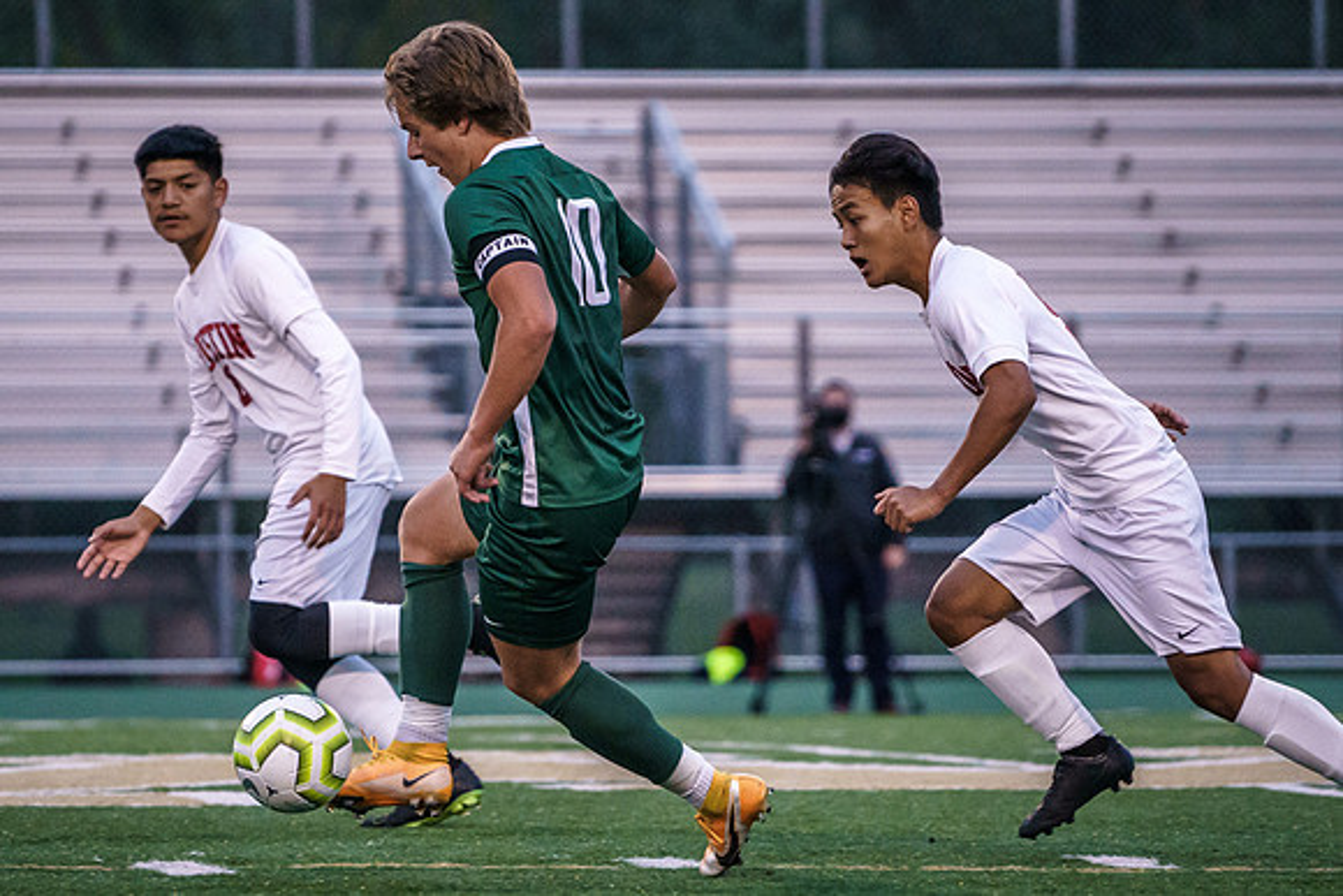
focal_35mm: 316
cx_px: 562
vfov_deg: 4.3
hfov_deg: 6.5
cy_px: 326
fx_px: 11805
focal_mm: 200
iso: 5000
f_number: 4
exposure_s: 1/1000
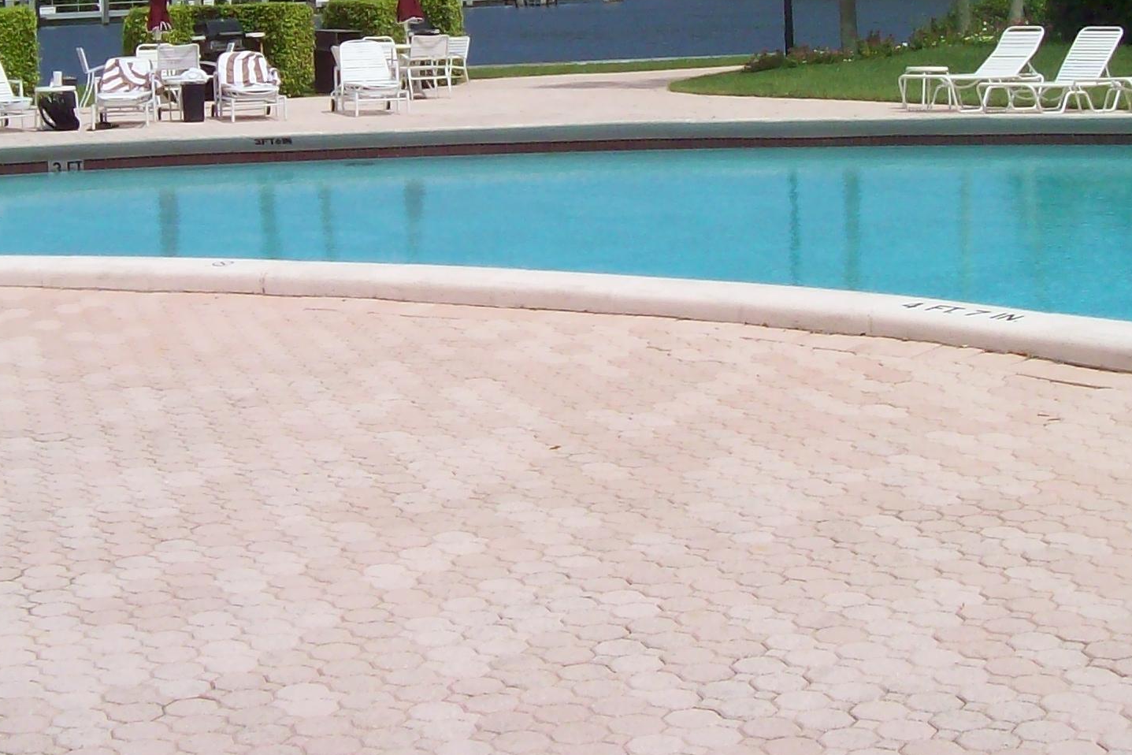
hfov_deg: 29.9
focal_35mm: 67
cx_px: 386
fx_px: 2107
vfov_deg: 19.9
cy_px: 50
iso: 80
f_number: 4.8
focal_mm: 6
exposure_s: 1/1121
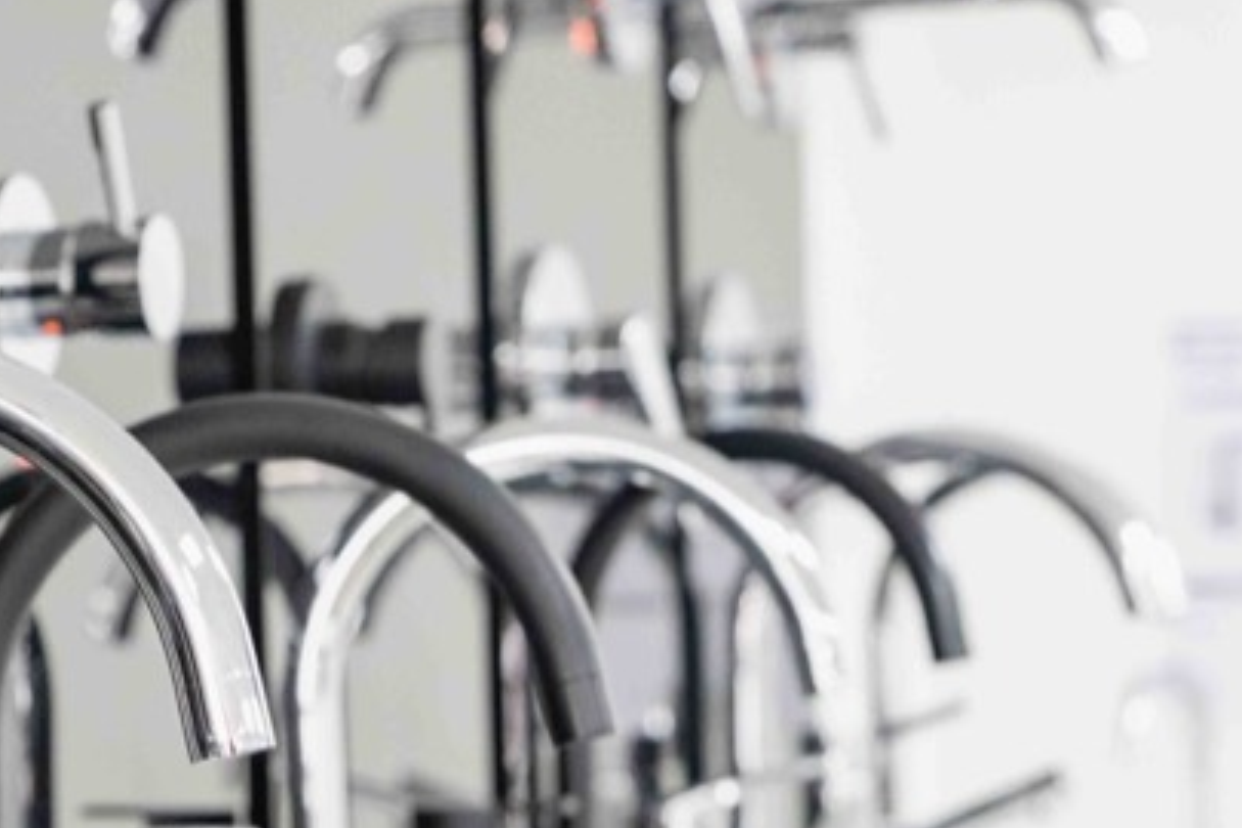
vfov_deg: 9.3
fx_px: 5106
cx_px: -439
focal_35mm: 148
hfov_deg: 13.3
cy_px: 595
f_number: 3.5
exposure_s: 1/250
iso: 3200
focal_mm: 50
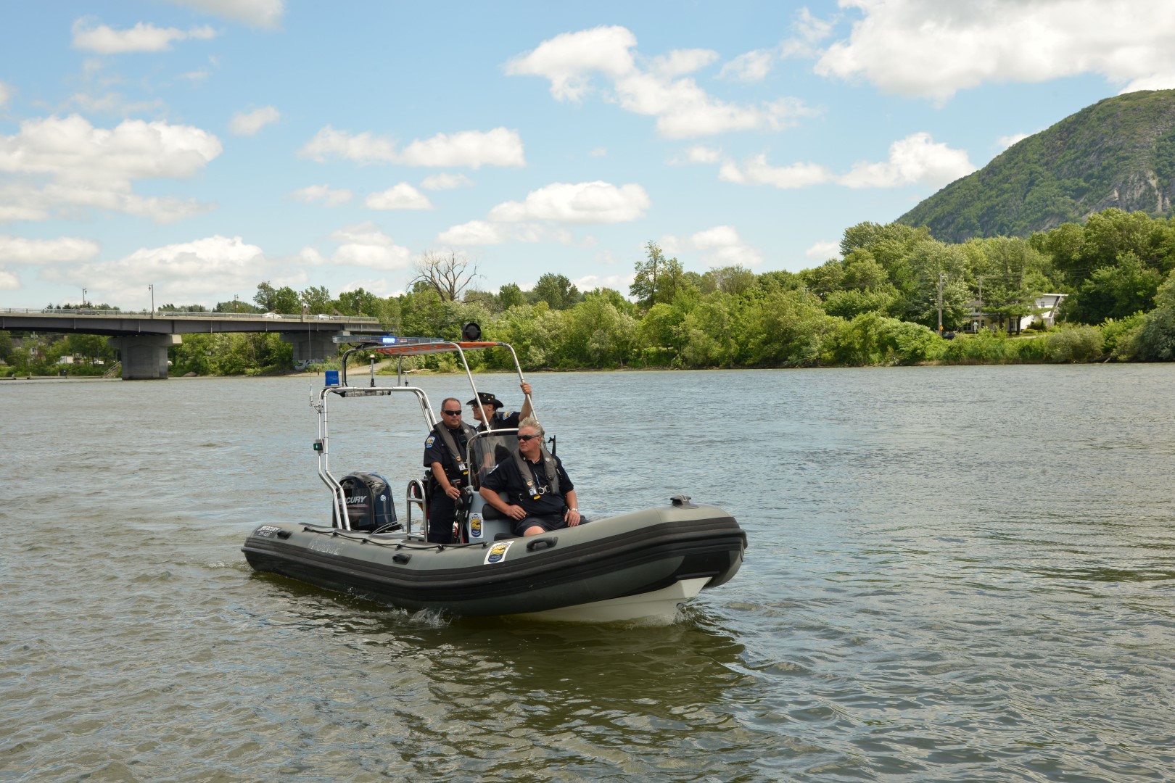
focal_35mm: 44
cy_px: 392
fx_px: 1436
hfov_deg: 44.5
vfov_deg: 30.5
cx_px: 588
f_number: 11
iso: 320
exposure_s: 1/250
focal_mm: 44
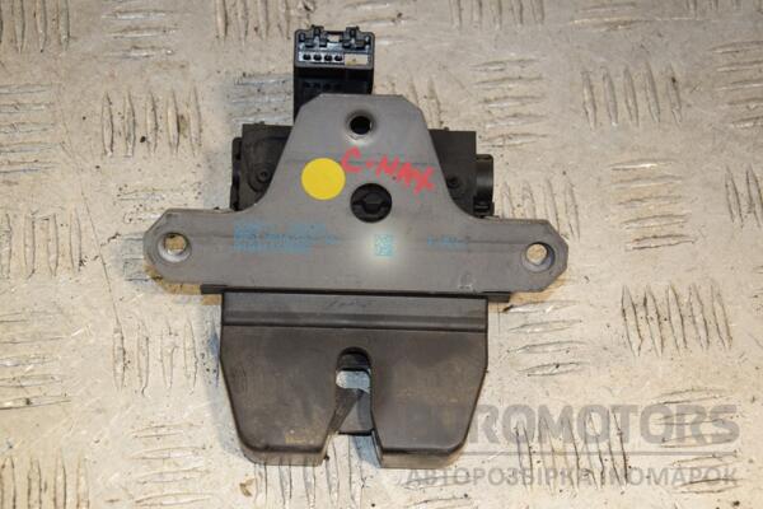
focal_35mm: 78
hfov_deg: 26.0
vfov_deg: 17.5
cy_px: 254
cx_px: 382
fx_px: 1653
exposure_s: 1/200
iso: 800
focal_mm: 52
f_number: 6.3
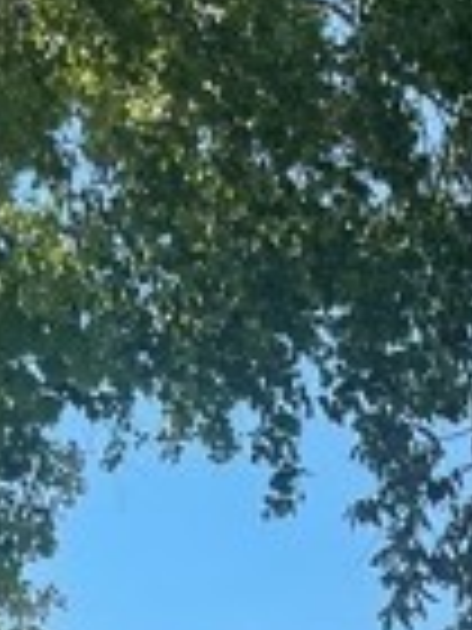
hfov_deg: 9.8
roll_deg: -1.2
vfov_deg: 11.5
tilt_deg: +0.3
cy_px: 1485
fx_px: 2600
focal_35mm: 143
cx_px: 845
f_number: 1.6
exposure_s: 1/1852
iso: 32
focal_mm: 5.1
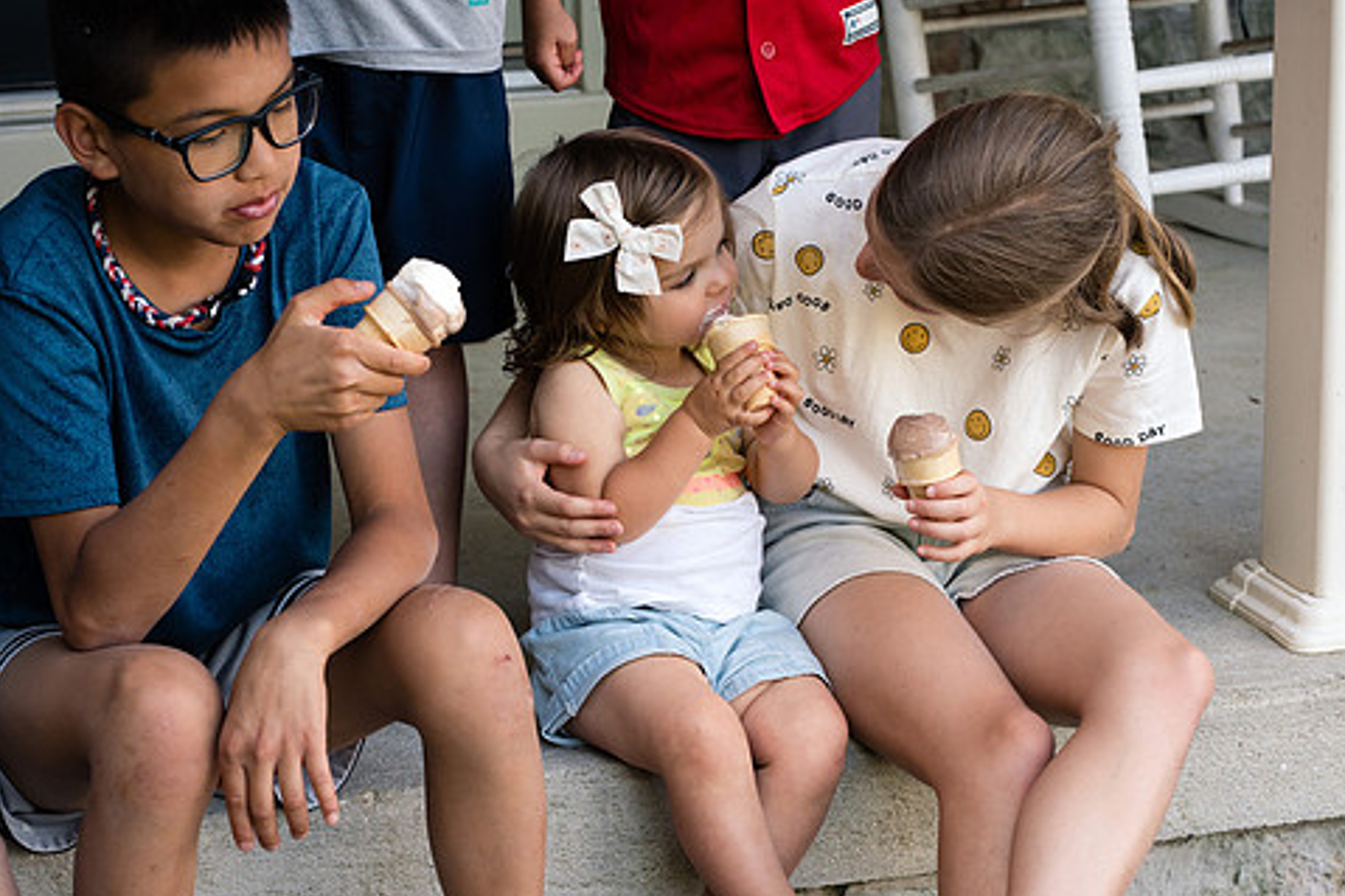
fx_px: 3847
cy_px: 490
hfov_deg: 19.8
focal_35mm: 103
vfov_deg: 13.3
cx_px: 677
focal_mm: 85
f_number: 6.3
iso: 640
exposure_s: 1/250
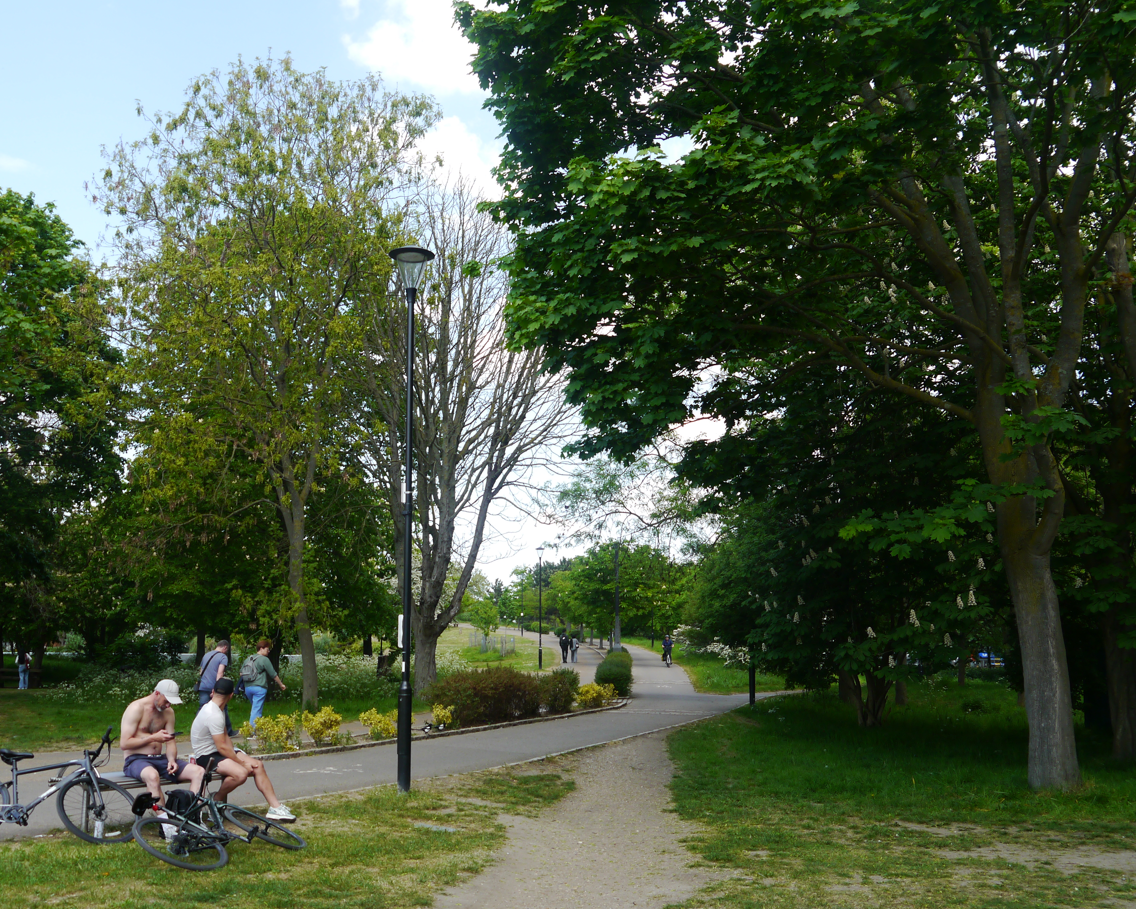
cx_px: 501
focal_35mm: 34
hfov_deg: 52.7
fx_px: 1143
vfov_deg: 43.2
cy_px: 524
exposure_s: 1/200
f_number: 5.6
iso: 160
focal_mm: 14
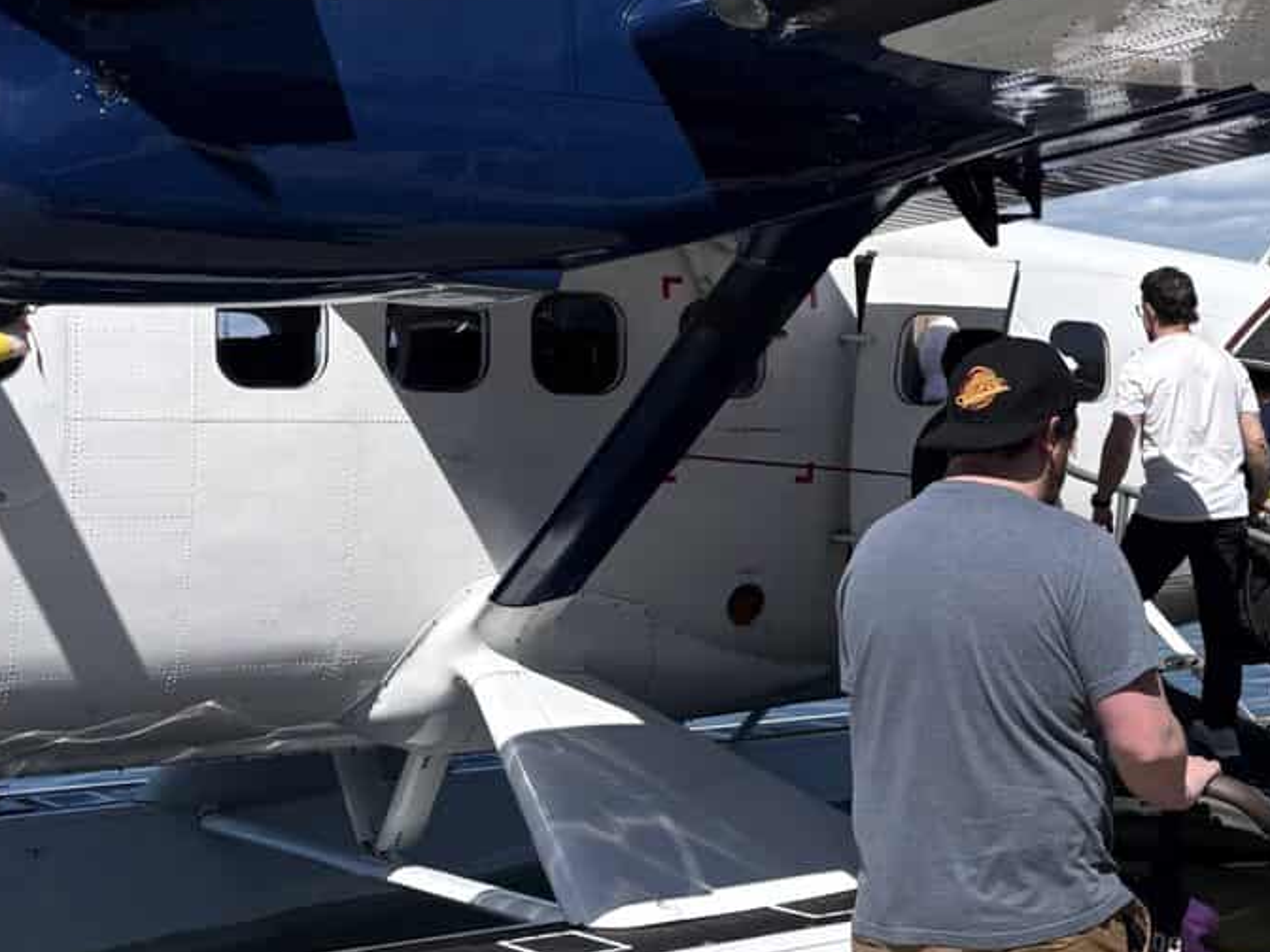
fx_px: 2421
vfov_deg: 22.3
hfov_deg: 28.1
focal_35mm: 66
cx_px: 1189
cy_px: 494
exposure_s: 1/4608
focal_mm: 5.96
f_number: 1.6
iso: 50
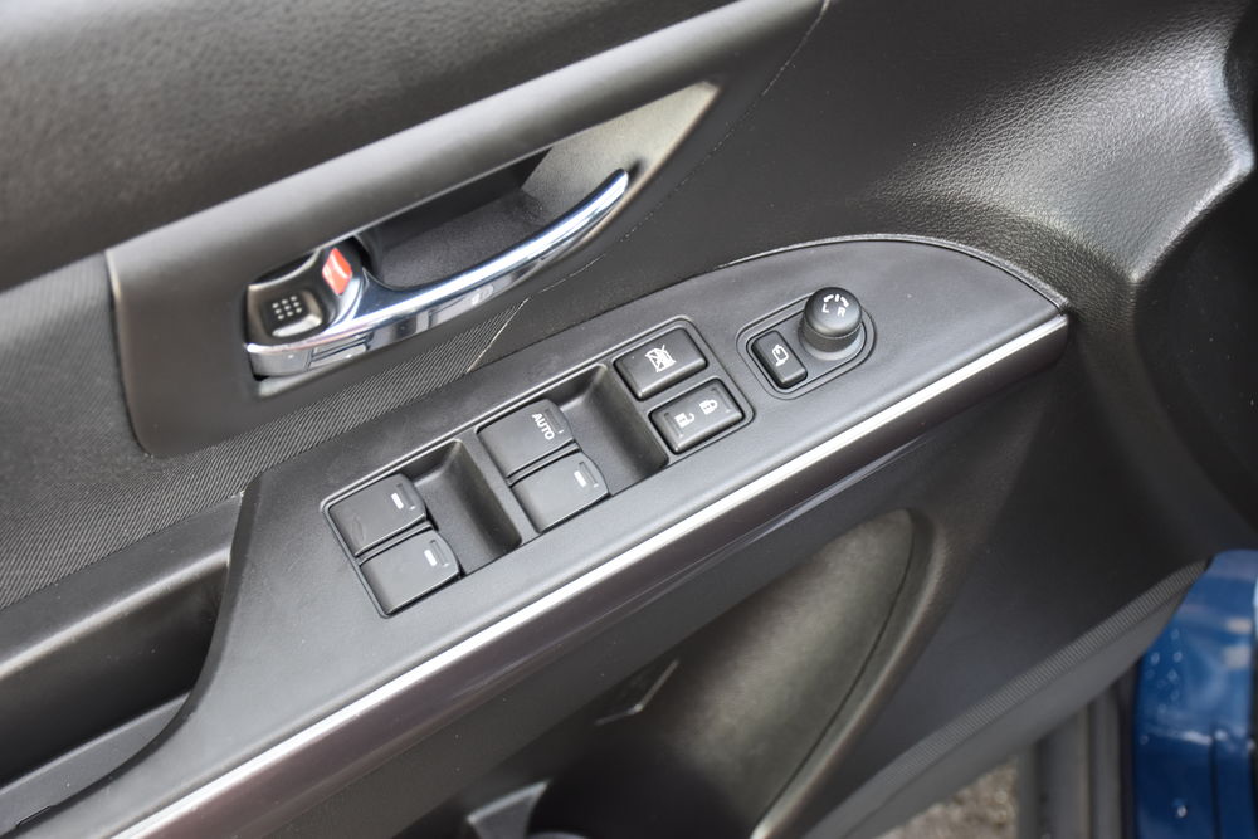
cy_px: 420
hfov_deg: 38.9
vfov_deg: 26.5
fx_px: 1782
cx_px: 629
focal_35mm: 51
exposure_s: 1/60
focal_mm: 34
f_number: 4.2
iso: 900
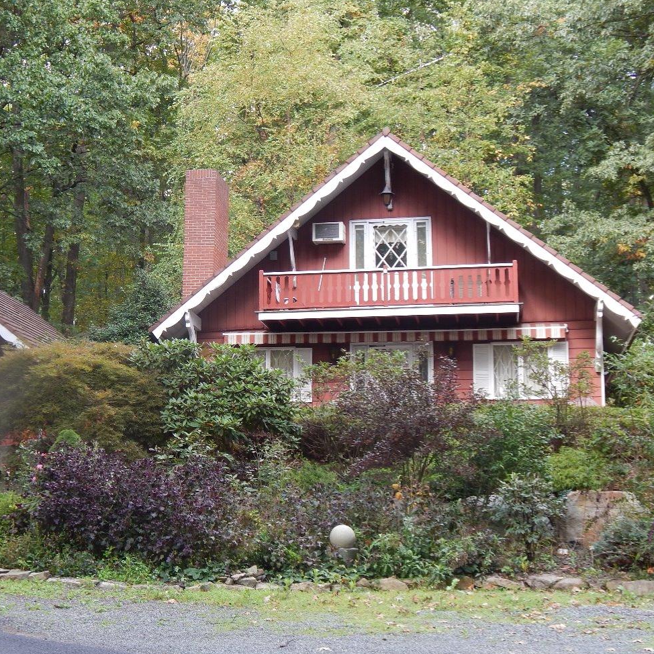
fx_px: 1368
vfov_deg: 26.9
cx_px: 191
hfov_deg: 26.6
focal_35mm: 64
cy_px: 316
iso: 125
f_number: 3.7
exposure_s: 1/50
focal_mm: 8.6
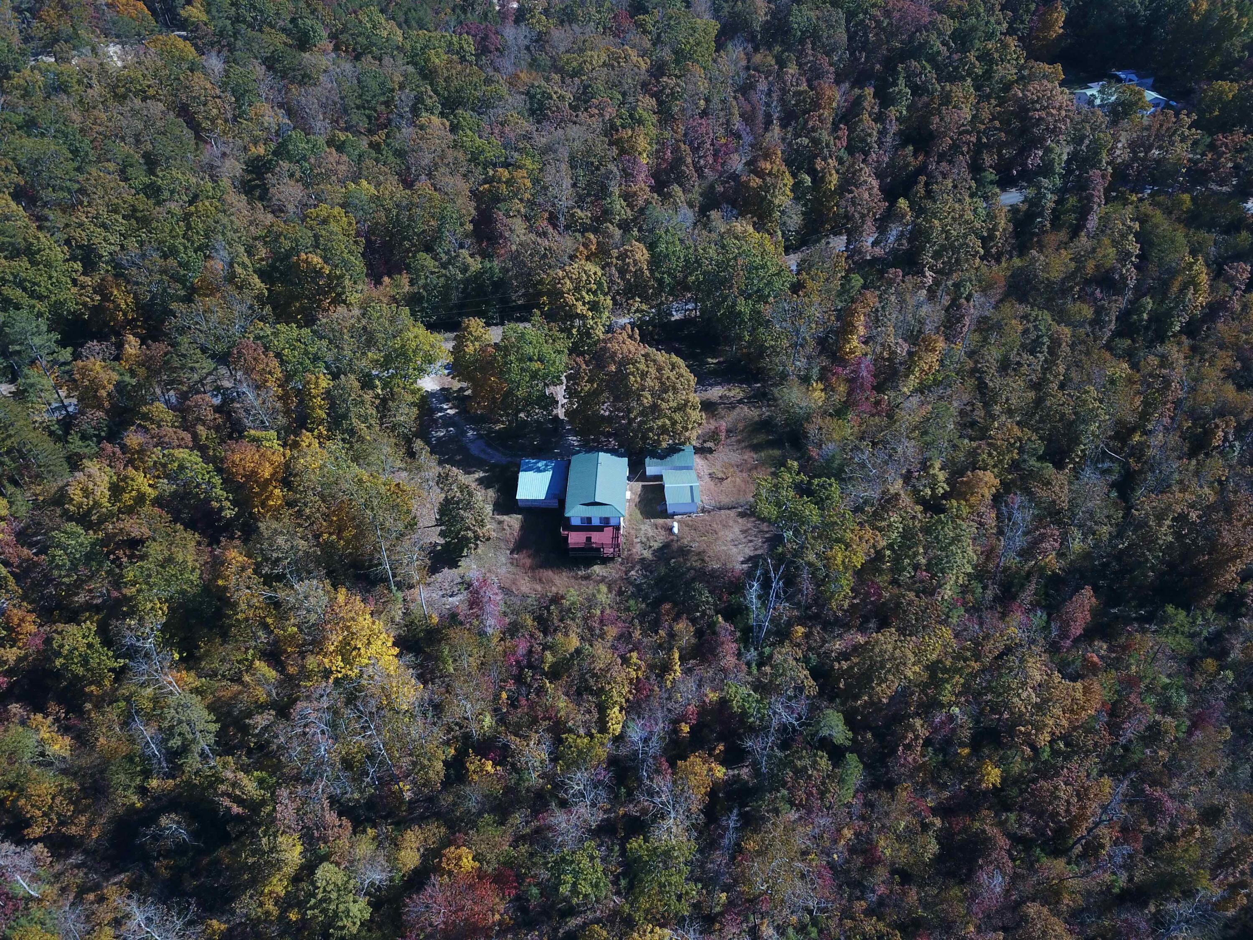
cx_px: 626
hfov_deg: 67.3
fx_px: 941
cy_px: 470
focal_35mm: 26
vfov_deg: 53.1
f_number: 2.2
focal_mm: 4.73
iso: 100
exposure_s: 1/1000
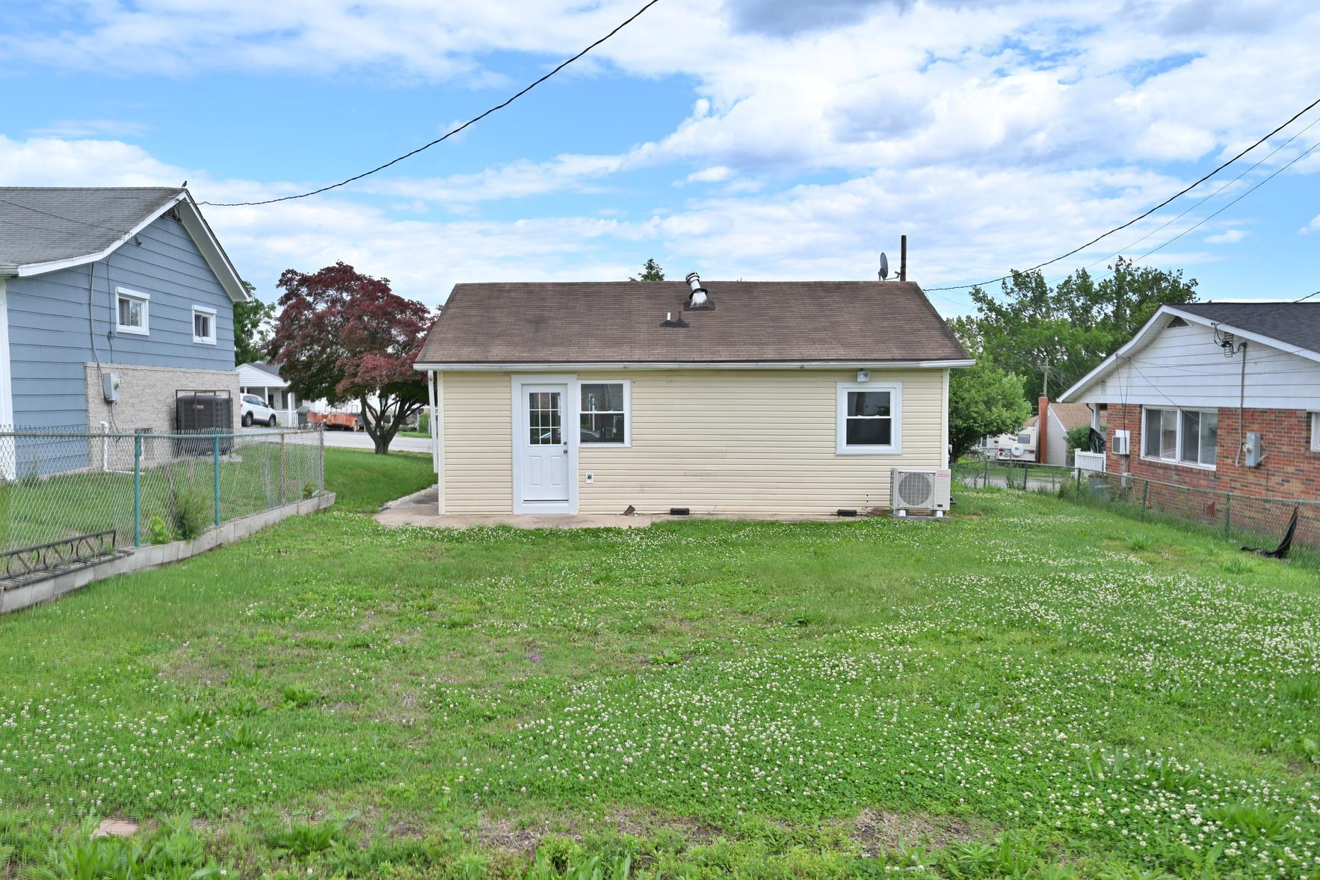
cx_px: 651
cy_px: 479
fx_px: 1063
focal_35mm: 29
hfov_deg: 63.7
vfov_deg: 44.9
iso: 220
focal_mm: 25
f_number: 9
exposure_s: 1/100
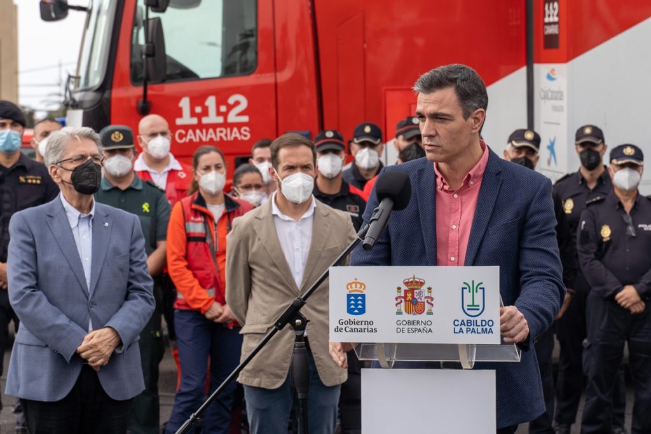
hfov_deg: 18.3
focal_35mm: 112
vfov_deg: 12.2
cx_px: 326
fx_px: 2025
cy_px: 217
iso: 125
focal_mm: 75
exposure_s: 1/400
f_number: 5.6
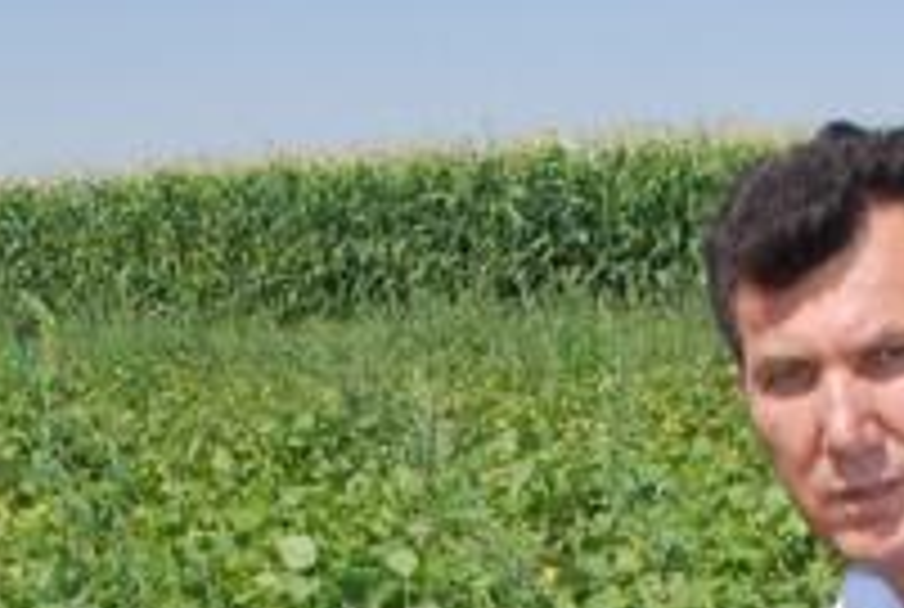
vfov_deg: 13.1
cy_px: 883
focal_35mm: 100
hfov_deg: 20.3
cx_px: 562
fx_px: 2517
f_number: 22
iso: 800
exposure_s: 1/200
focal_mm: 22
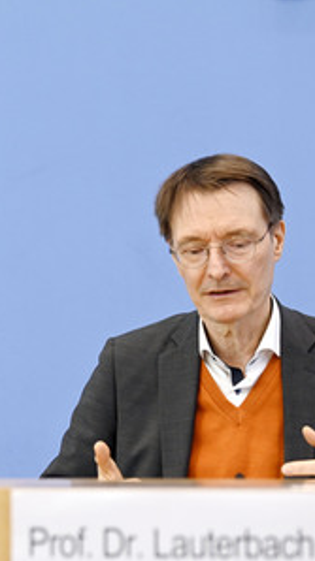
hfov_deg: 10.8
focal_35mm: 111
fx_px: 1653
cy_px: 280
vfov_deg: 19.3
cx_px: 8
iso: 2000
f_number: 4
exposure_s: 1/1000
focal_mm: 70
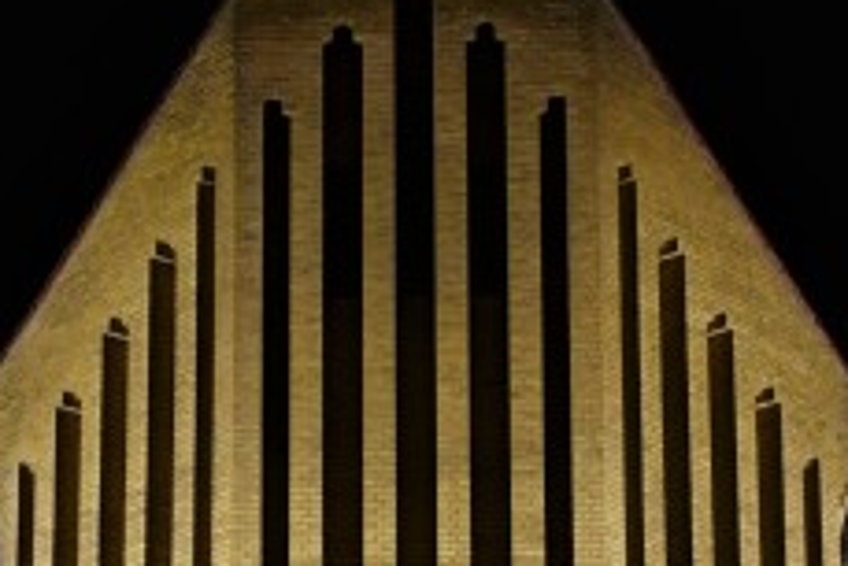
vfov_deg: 7.4
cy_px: 836
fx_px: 4313
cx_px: 405
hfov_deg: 11.2
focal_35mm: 183
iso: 200
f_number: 4
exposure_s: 1.6
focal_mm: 35
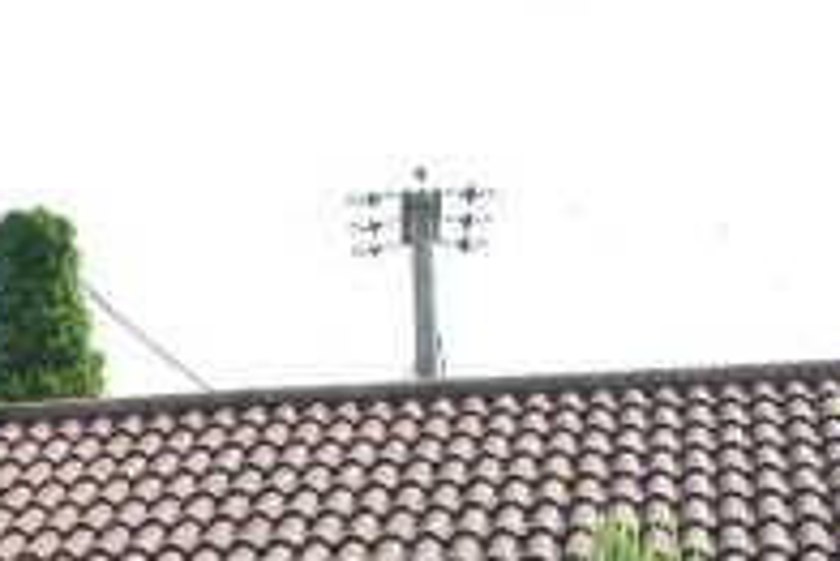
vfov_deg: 13.0
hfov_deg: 20.8
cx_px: 420
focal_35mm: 98
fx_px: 2288
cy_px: 901
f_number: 7.1
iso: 100
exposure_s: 1/200
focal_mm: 20
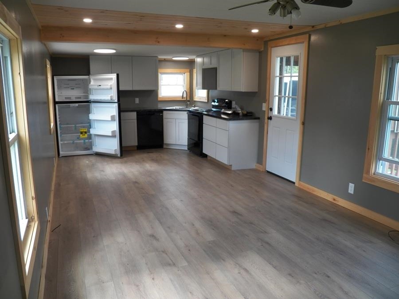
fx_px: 323
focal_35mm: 28
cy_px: 150
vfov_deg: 49.7
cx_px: 200
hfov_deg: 63.4
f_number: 2.8
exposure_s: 1/80
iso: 125
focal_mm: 4.9
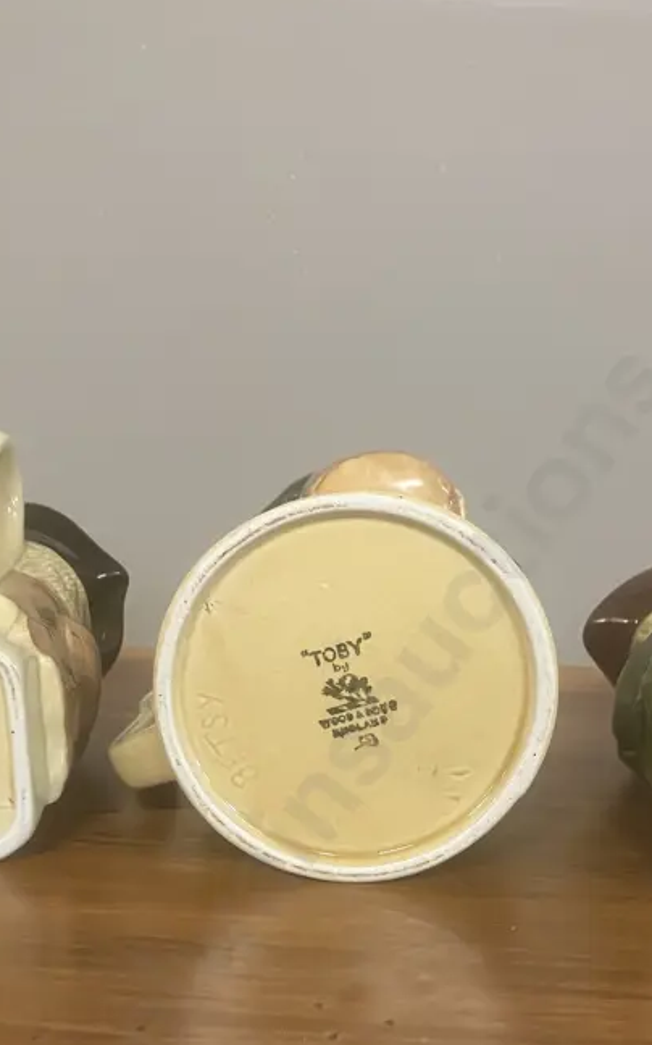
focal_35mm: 47
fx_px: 1337
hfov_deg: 27.4
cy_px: 772
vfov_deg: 41.5
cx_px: 345
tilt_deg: -15.8
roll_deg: -2.6
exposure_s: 1/50
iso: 320
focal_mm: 3.99
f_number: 1.8
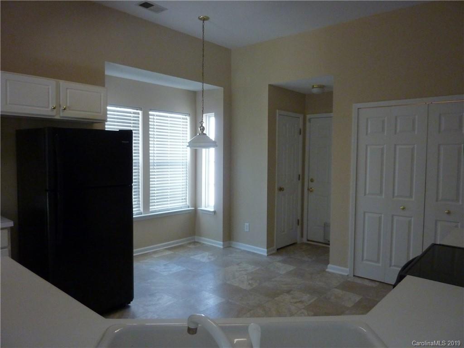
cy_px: 174
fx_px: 335
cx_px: 232
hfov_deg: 69.4
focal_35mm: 25
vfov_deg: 54.9
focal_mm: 4.1
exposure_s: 1/100
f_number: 3.3
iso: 400
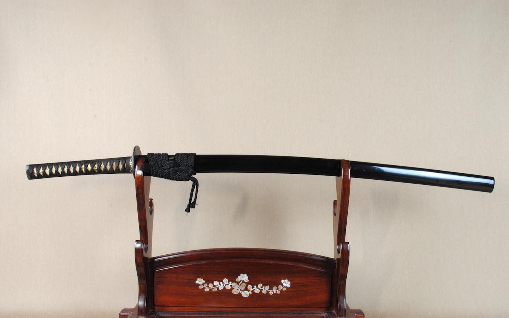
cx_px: 252
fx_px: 430
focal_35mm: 31
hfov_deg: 61.2
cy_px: 166
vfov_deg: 40.6
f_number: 11
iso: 400
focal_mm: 20
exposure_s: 1/2
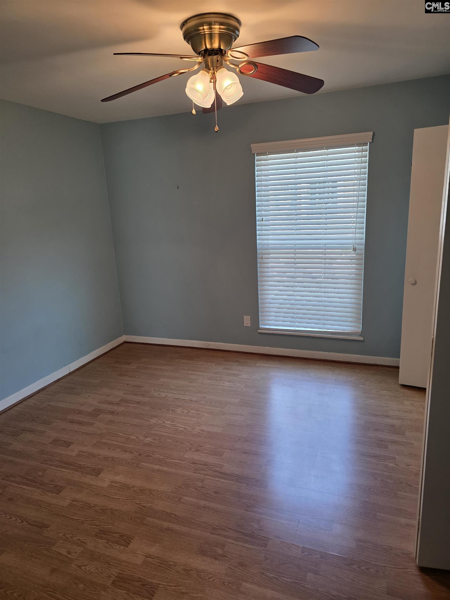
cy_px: 300
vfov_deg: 73.9
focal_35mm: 23
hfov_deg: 58.9
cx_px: 225
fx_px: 399
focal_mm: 6.3
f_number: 1.7
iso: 160
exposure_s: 1/120
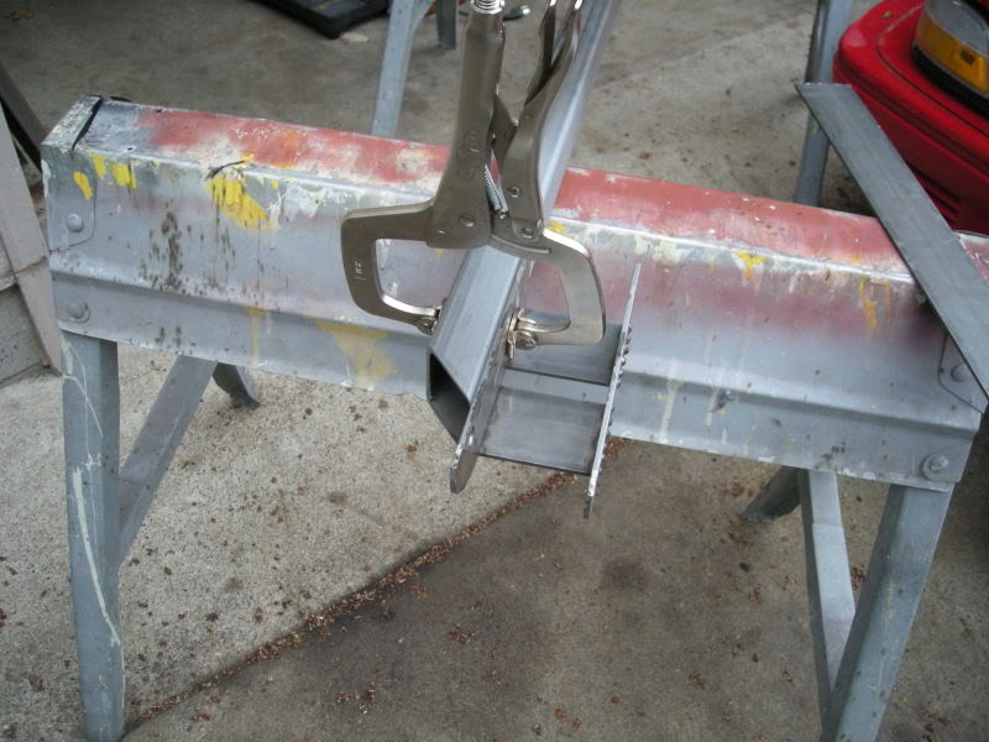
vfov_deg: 40.7
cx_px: 494
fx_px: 1000
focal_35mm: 35
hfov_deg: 52.6
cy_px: 371
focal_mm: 5.7
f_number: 2.8
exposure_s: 1/60
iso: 228
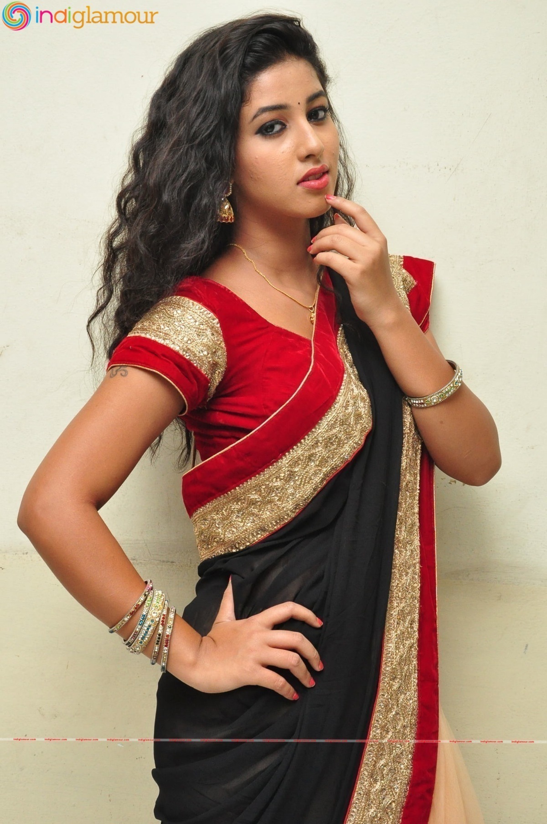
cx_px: 274
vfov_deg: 28.1
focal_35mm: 72
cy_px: 412
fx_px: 1645
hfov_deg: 18.9
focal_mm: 48
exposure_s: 1/125
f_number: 7.1
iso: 1600
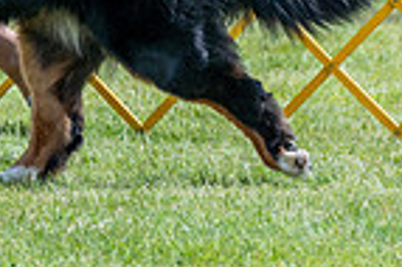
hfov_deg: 2.9
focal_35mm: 703
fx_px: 7841
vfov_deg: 1.9
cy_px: -237
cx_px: -261
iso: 400
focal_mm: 173
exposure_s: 1/1600
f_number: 5
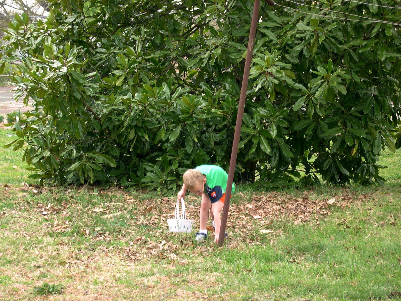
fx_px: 1321
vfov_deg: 13.0
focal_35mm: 114
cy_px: 150
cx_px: 200
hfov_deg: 17.3
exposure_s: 1/53.2
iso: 100
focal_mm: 24
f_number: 4.9
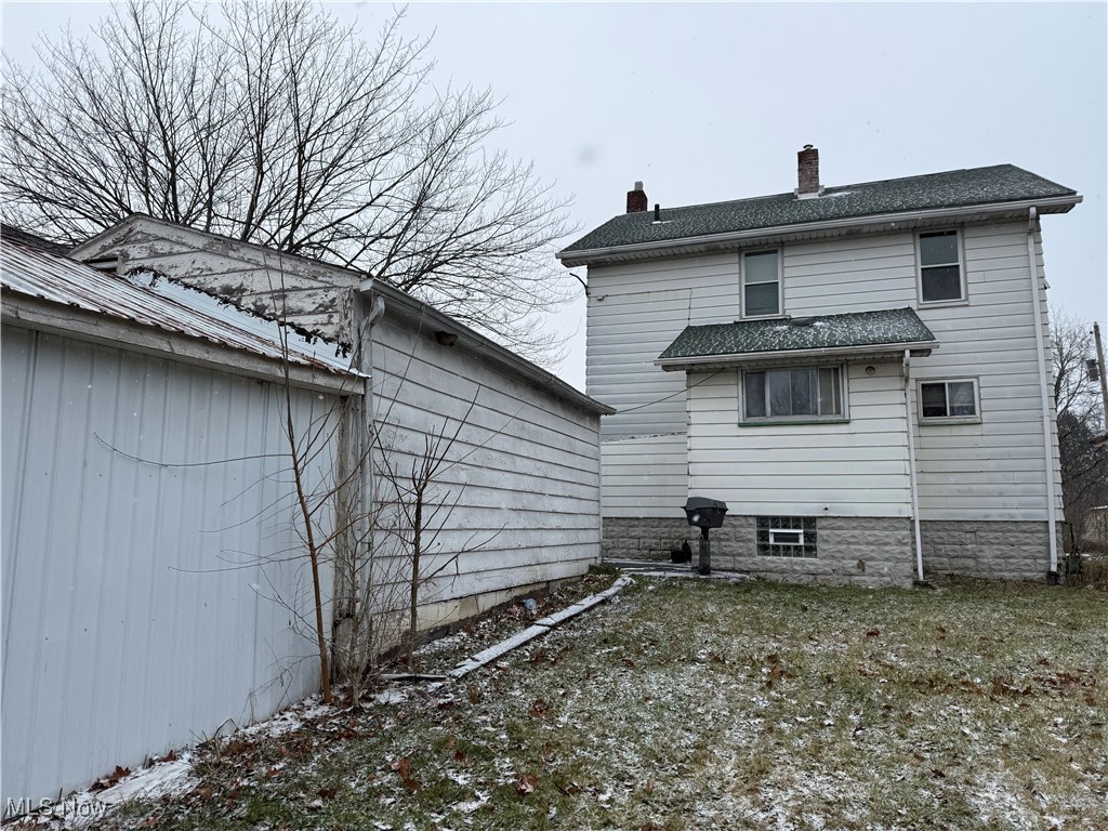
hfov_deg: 71.6
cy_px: 416
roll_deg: -1.0
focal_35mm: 24
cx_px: 554
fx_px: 768
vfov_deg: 56.8
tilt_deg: +8.9
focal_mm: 6.76
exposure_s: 1/1314
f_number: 1.78
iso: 80
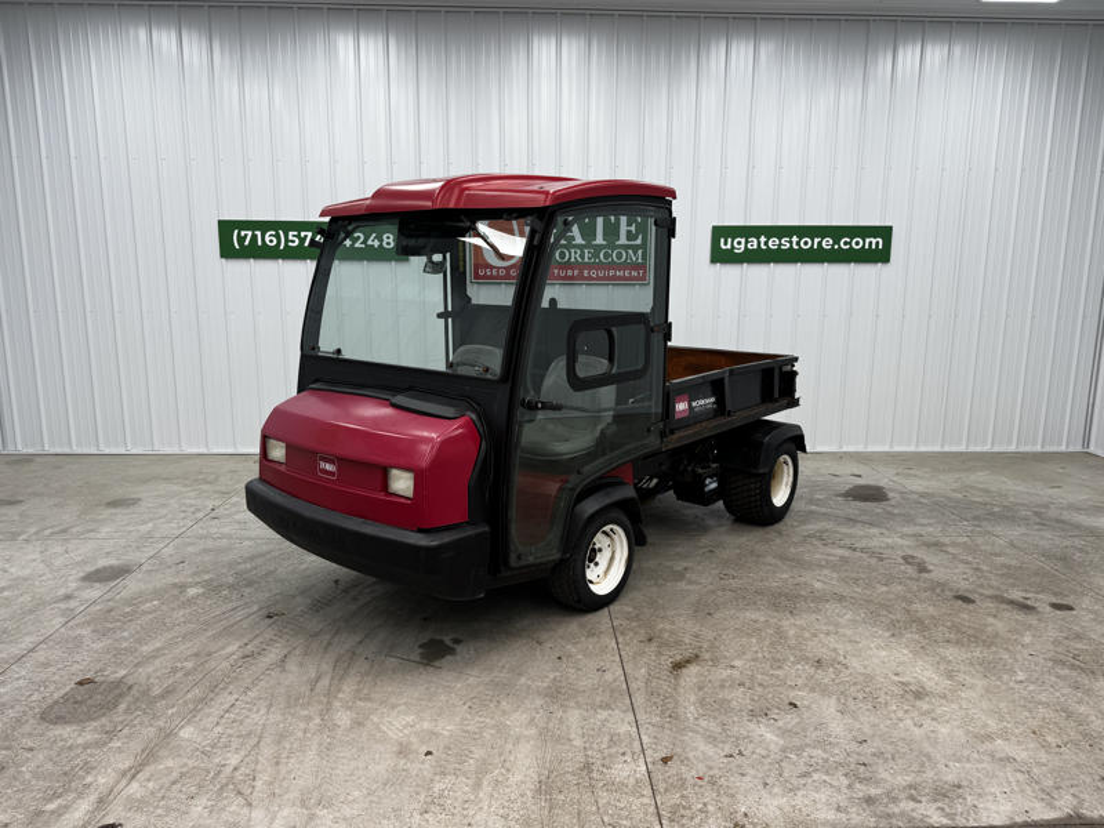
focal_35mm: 24
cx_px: 552
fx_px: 765
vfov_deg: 56.8
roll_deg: -1.0
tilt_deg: -11.3
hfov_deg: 71.6
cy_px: 414
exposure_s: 1/120
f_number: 1.78
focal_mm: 6.76
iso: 64
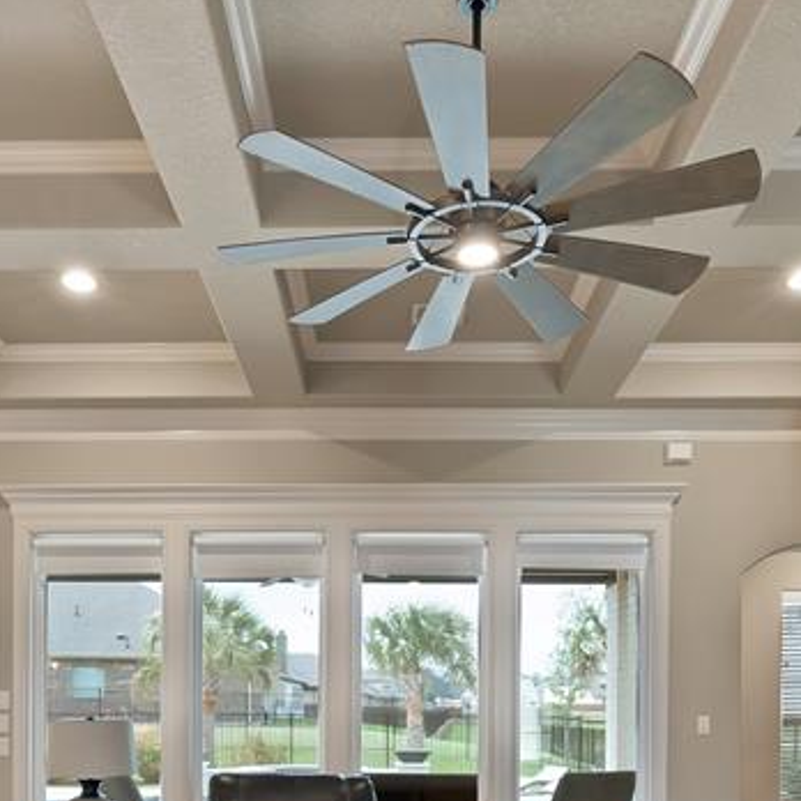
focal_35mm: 30
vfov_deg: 47.8
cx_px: 387
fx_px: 785
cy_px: 739
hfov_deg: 54.0
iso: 640
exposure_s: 1/1.25
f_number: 9
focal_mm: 12
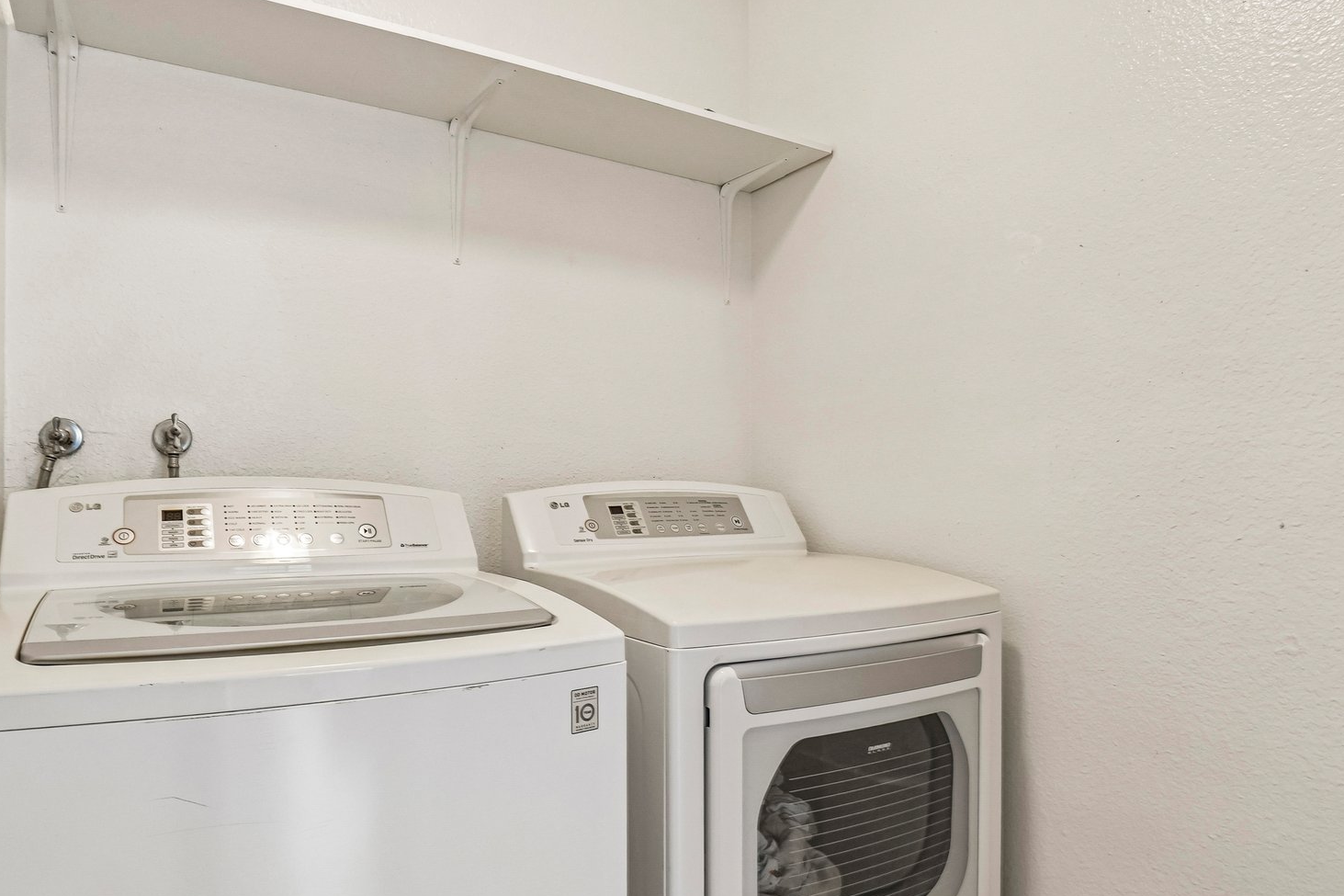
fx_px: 784
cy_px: 491
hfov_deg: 81.2
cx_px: 657
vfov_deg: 59.4
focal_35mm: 21
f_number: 8
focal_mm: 10
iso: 400
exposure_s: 1/10
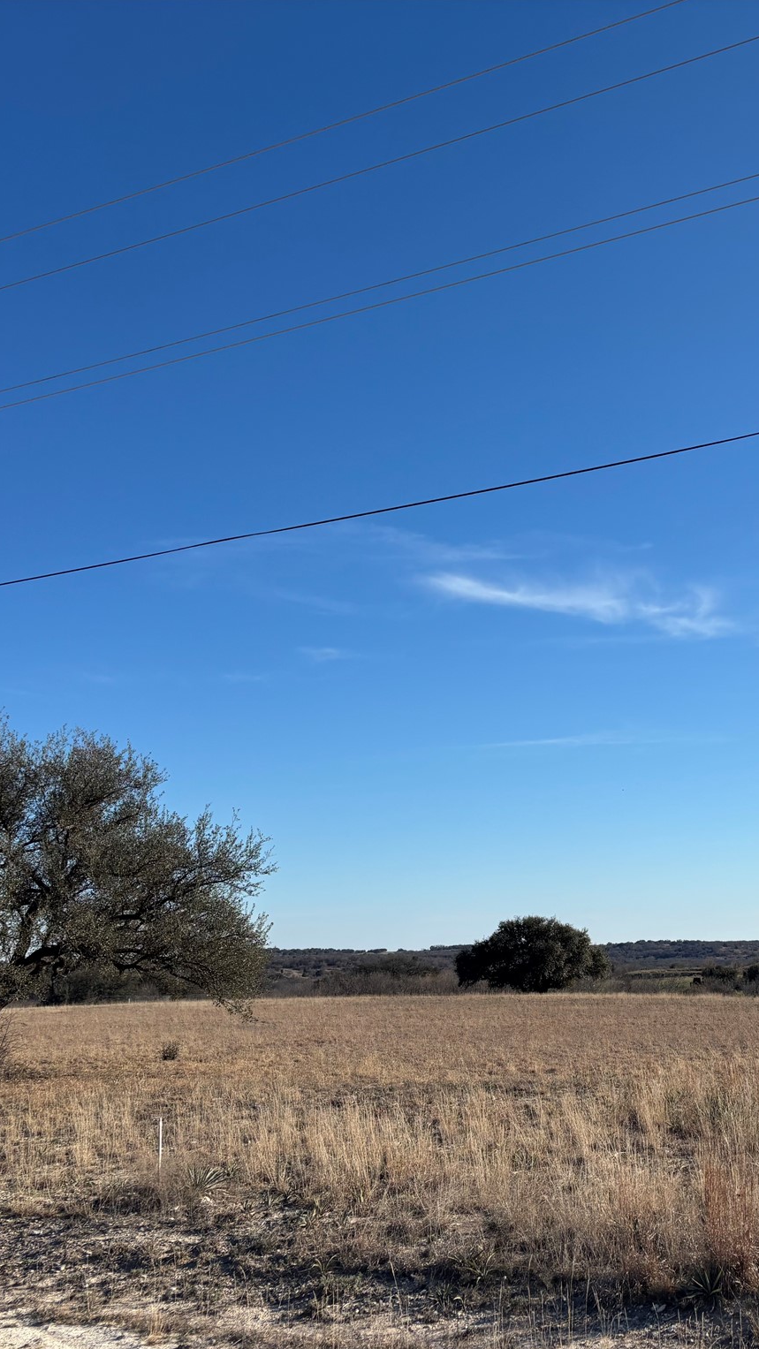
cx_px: 613
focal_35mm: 38
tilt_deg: +9.2
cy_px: 677
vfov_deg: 52.8
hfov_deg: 30.4
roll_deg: +1.6
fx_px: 1360
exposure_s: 1/4630
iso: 50
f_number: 1.6
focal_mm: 5.96
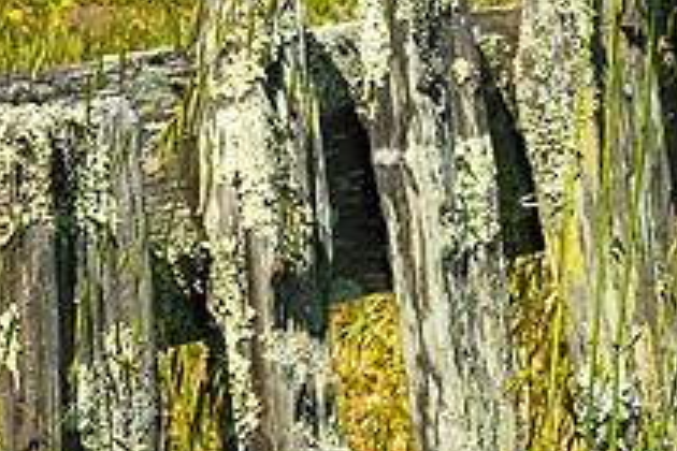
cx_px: -119
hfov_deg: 19.0
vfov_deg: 13.1
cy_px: -63
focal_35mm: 102
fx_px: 1918
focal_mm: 37
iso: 800
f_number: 18
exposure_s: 1/200
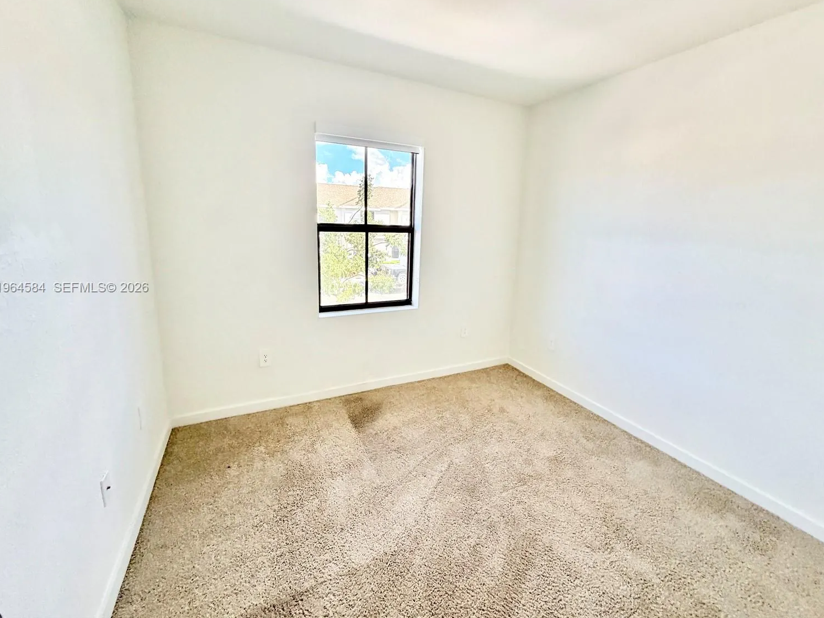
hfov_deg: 98.2
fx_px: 357
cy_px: 288
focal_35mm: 15
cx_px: 418
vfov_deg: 81.6
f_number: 2.2
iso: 200
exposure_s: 1/121
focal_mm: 2.22
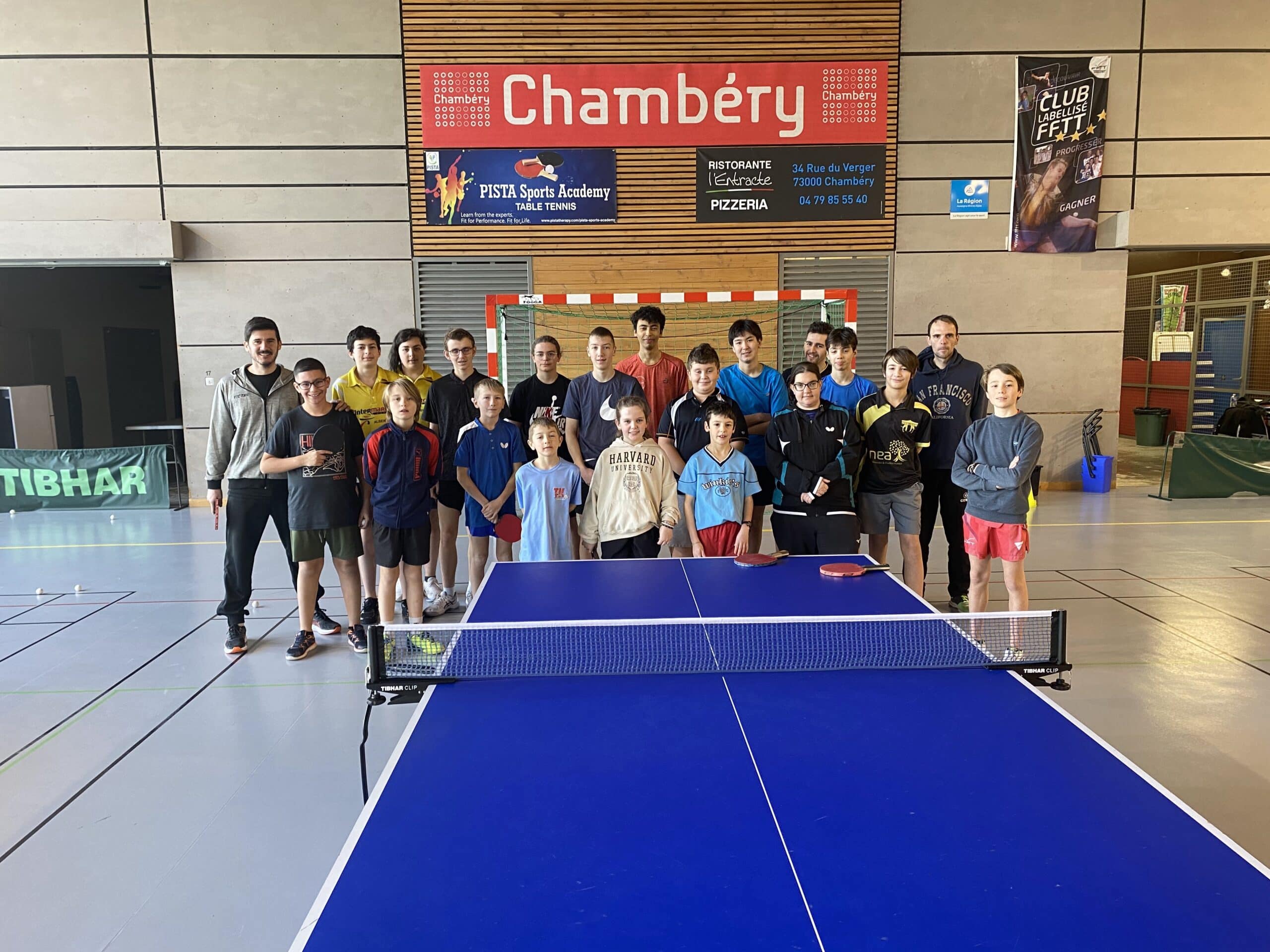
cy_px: 476
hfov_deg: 67.3
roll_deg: +0.6
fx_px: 954
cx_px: 635
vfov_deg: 53.1
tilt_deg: -4.7
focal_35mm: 26
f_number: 1.8
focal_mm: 4.25
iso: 100
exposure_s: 1/50
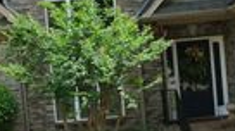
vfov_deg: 10.3
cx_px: 78
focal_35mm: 116
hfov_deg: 18.4
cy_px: 132
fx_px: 722
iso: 100
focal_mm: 11.4
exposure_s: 1/320
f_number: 4
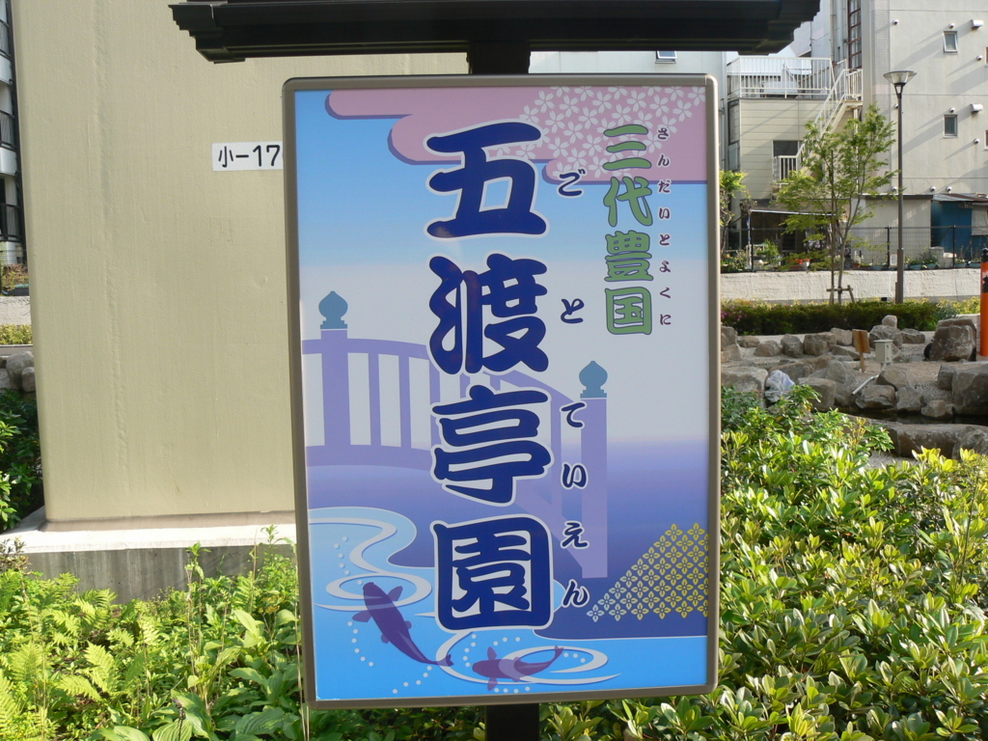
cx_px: 494
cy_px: 370
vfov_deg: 39.7
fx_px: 1028
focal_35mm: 36
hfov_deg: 51.4
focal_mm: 6
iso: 80
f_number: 5
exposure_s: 1/125
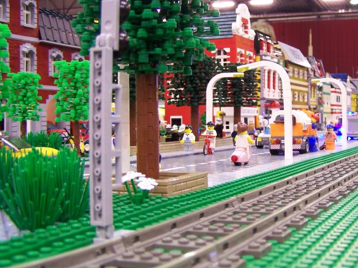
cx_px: 245
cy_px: 126
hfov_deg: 35.1
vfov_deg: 27.0
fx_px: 558
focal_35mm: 54
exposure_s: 1/3
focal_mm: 6.3
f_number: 2.8
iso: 80
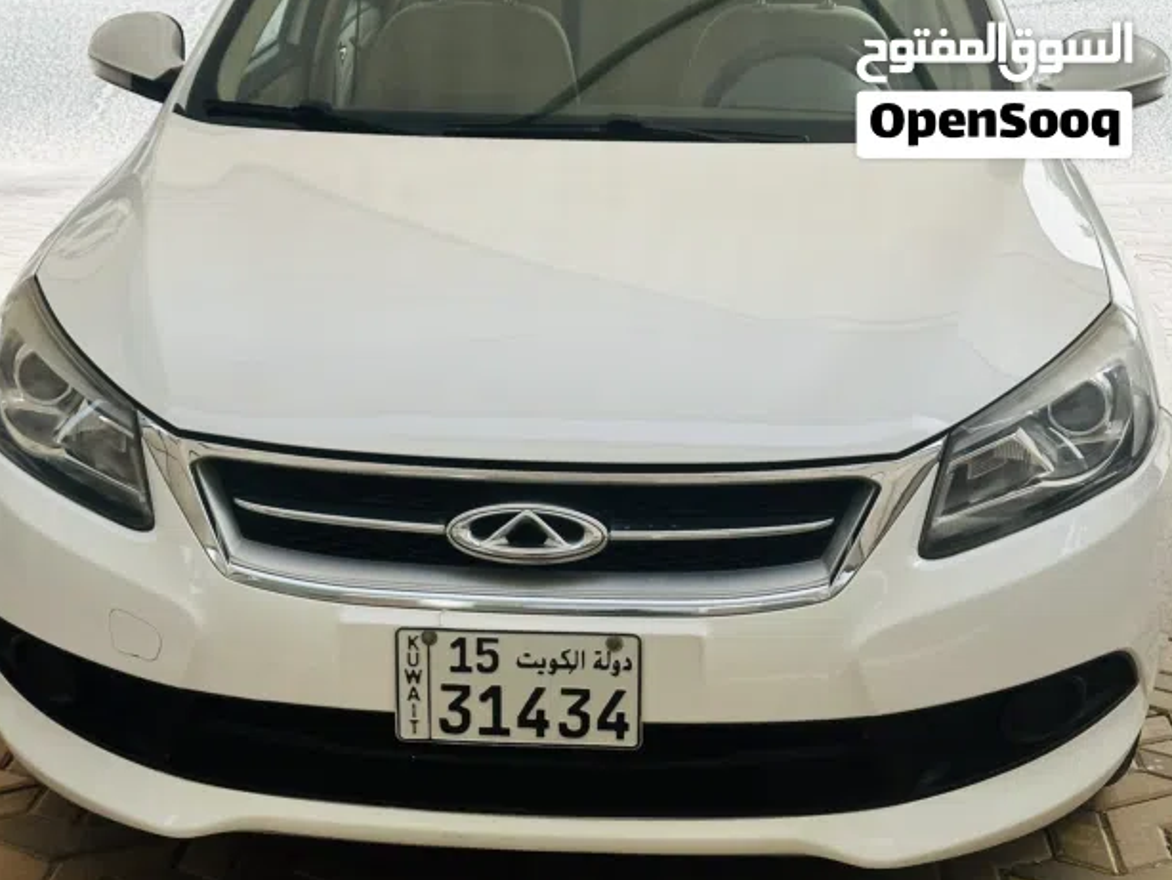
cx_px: 569
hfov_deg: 38.2
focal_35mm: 50
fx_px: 1694
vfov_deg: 29.1
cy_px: 433
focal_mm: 6.86
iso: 64
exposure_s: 1/1272
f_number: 1.78
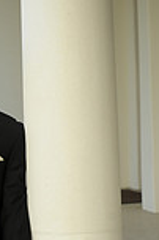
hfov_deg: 6.6
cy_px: 242
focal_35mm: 207
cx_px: -50
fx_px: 1374
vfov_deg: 9.9
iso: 250
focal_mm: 70
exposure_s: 1/320
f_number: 5
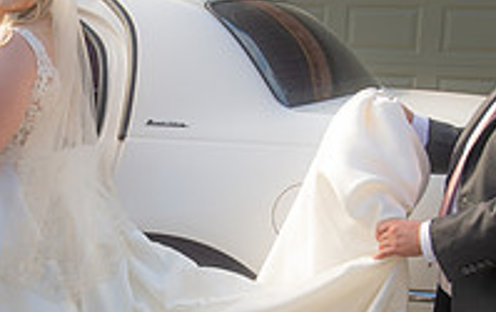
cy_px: 240
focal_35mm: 77
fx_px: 1042
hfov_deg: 26.3
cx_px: 102
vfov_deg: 16.9
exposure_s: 1/160
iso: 64
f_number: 5.6
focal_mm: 26
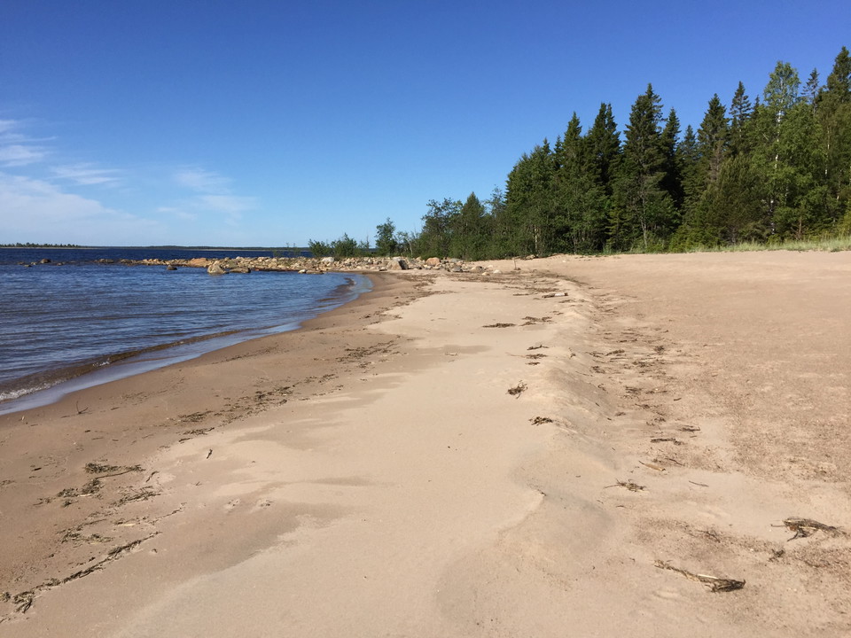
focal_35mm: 29
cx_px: 426
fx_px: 713
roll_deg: -1.3
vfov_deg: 48.2
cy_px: 319
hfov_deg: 61.7
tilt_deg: -4.3
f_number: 2.2
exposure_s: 1/2825
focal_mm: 4.15
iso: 32
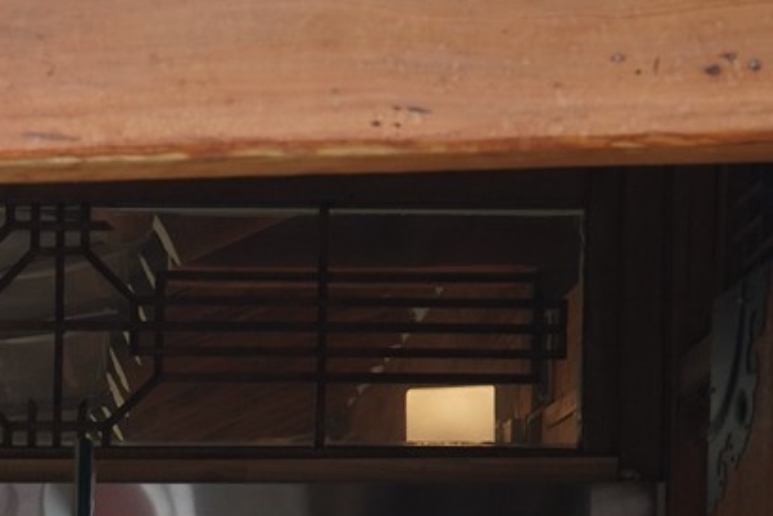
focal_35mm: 171
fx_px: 3673
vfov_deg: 7.6
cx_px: -240
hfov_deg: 11.7
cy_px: 1098
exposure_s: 1/100
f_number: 7.1
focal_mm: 35
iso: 640
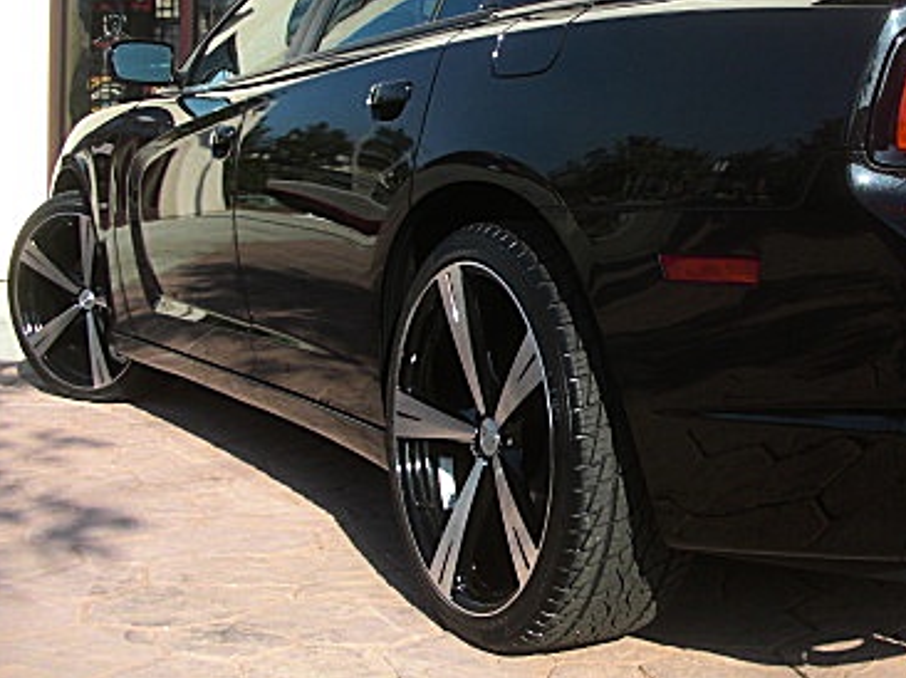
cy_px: 270
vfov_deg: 23.2
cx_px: 765
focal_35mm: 63
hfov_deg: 29.8
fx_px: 1648
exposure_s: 1/400
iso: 50
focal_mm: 6.3
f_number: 2.8
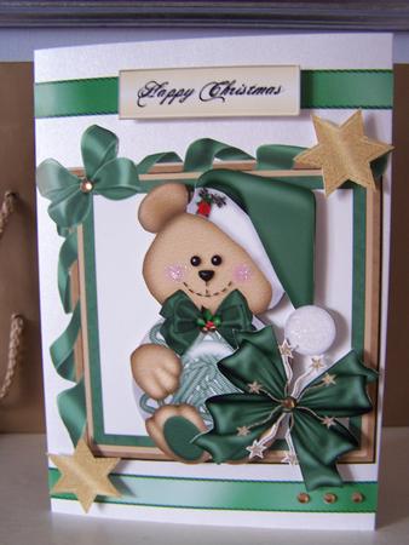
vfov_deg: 49.0
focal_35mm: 38
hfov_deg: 37.8
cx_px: 204
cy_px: 272
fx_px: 598
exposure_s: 1/10
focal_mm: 6.3
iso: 140
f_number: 2.8
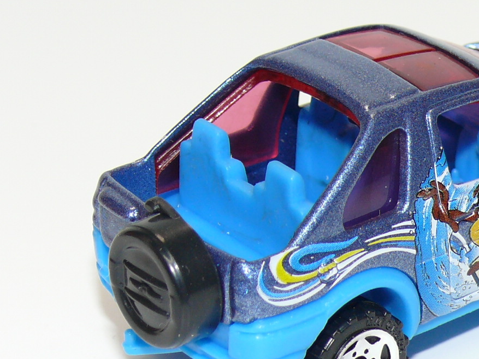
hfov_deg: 10.5
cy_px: 161
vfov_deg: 7.9
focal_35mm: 188
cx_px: 401
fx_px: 2600
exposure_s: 1/30
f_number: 4
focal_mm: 13.5
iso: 100
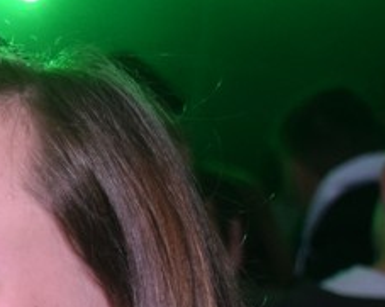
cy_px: 504
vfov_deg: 7.5
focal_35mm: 201
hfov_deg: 9.4
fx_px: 2287
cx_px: -155
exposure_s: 1/40
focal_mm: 32
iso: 1600
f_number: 4.2
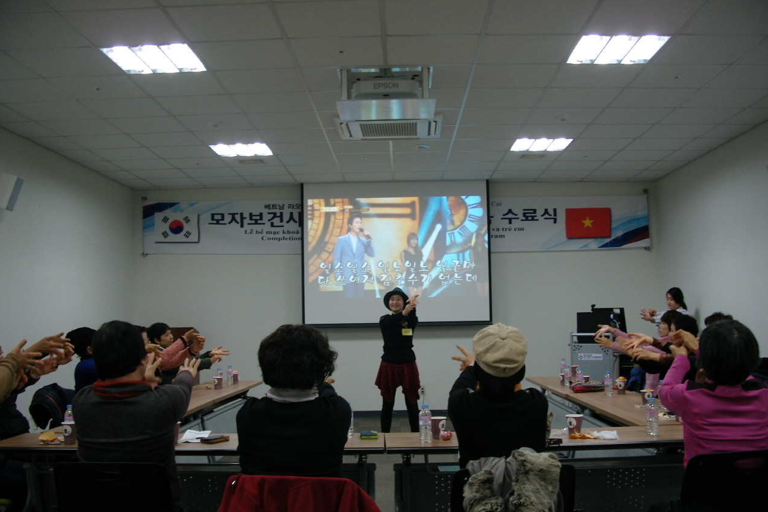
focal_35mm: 40
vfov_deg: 33.4
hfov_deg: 48.5
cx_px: 382
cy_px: 282
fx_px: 853
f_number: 2.8
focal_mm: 7.8
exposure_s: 1/50
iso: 80
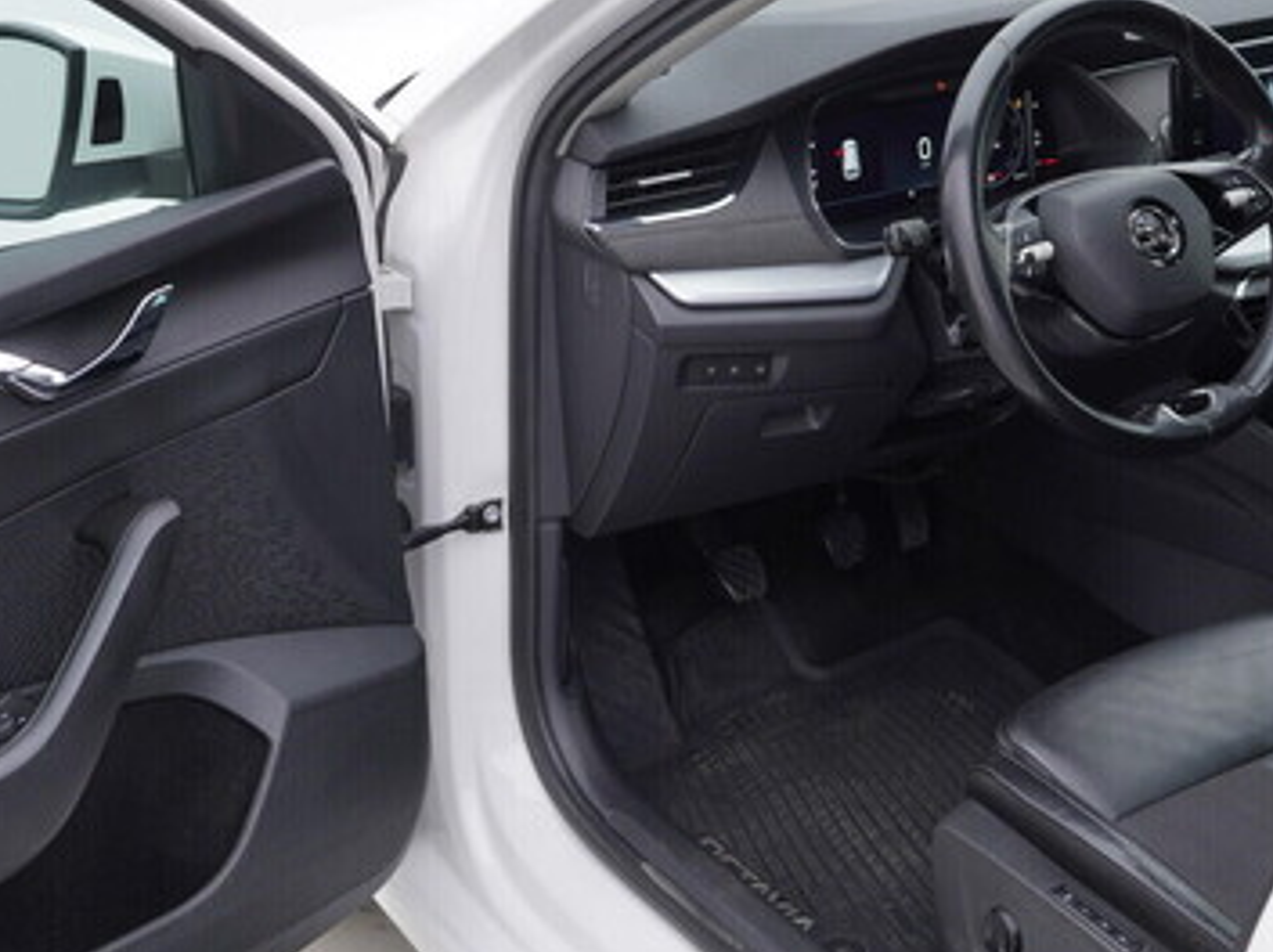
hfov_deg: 35.5
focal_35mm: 54
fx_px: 1984
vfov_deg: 27.0
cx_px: 743
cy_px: 453
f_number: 3.5
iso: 125
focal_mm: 24
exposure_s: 1/60
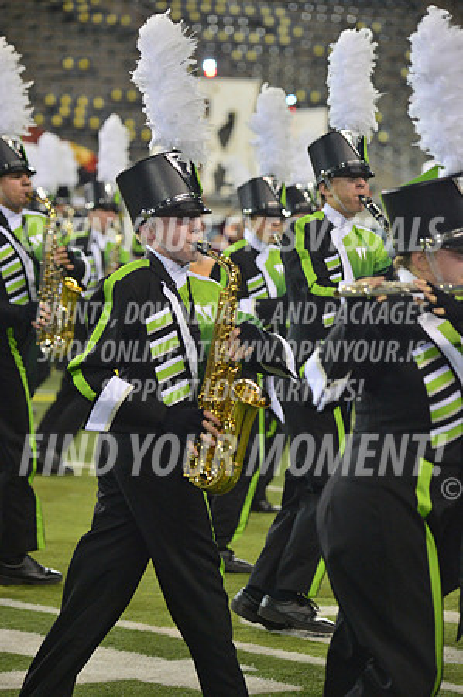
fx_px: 3770
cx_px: 232
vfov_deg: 10.6
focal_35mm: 195
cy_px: 348
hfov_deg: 7.0
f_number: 5.6
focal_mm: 195
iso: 2000
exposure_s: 1/500
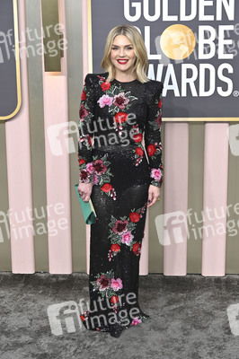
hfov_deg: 17.2
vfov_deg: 25.7
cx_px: 120
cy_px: 180
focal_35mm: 79
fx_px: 788
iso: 250
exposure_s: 1/200
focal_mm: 79
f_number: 8
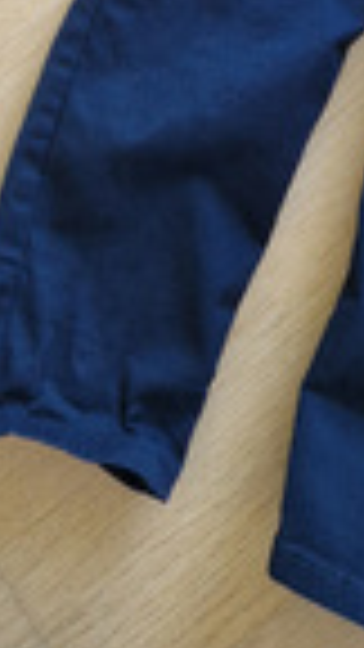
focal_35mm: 87
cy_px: -392
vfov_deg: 20.1
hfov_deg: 13.9
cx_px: 222
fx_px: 1493
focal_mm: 5.4
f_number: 1.8
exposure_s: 1/100
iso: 320
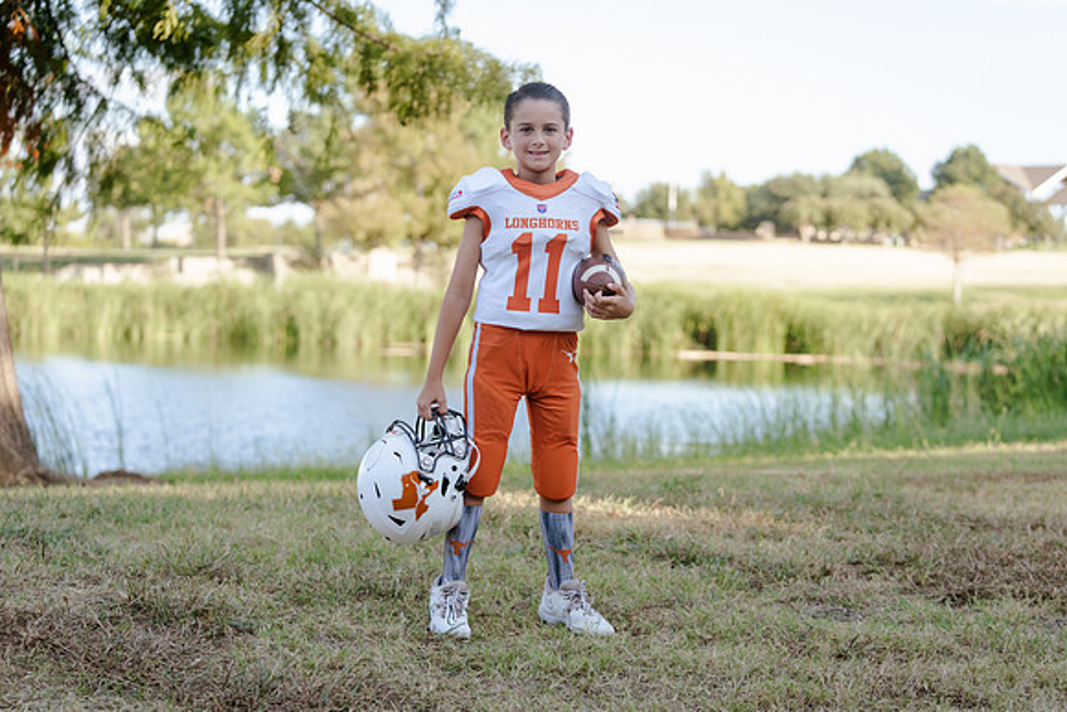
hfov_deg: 28.8
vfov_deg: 19.5
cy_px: 356
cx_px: 534
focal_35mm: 70
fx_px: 2075
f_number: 3.2
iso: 160
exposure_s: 1/320
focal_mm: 70
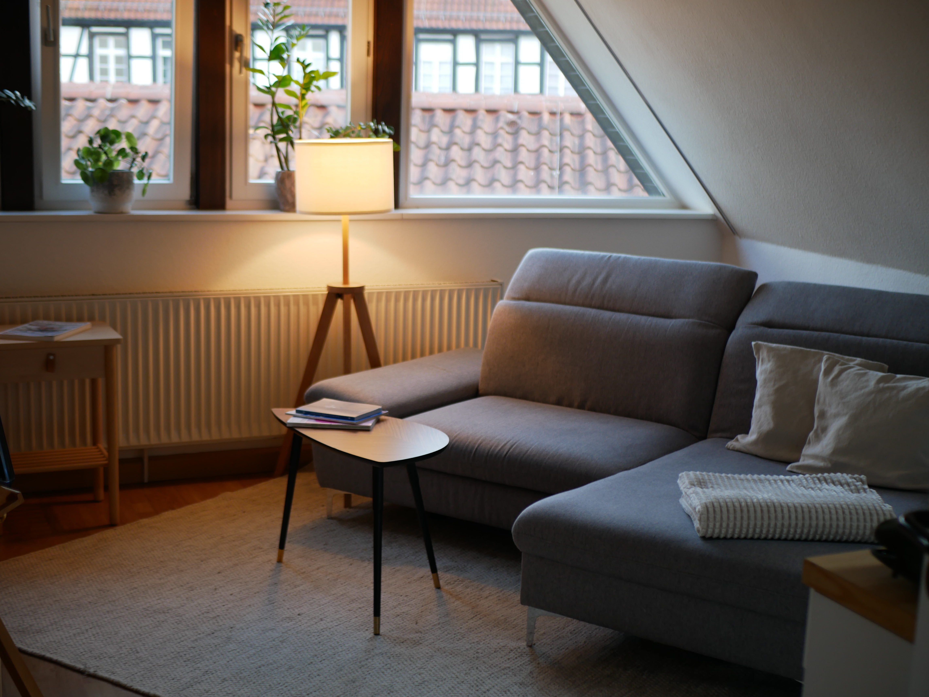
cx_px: 464
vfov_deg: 29.1
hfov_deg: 38.2
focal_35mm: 50
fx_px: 1342
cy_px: 348
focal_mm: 25
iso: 200
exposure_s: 1/80
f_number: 1.7
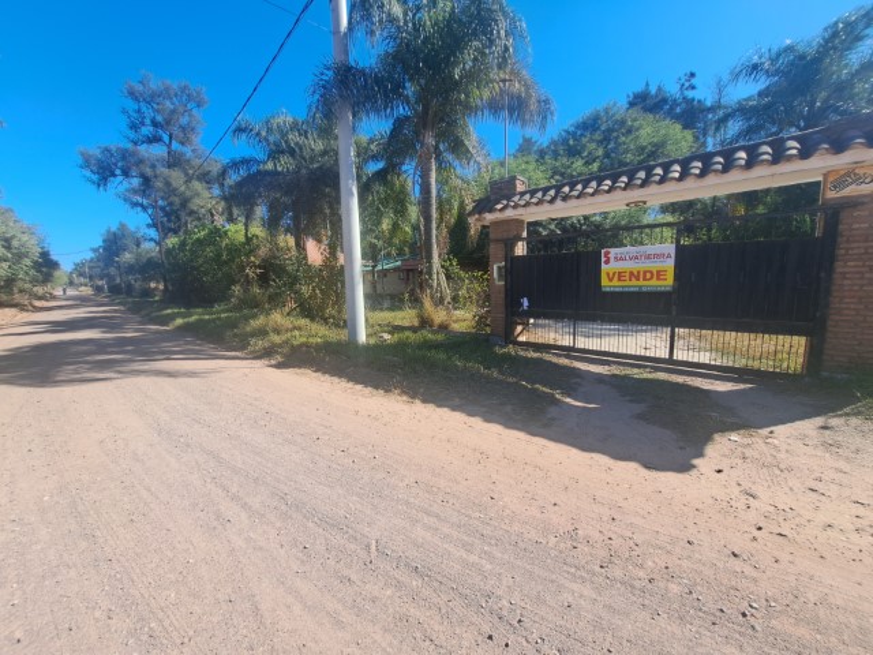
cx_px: 436
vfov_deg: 89.9
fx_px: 328
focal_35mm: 13
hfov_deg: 106.2
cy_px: 328
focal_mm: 1.74
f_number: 2.2
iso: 50
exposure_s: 1/575
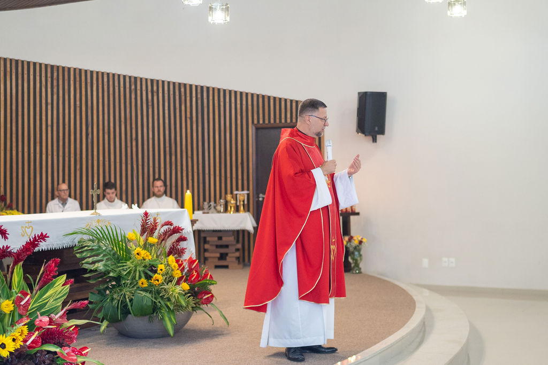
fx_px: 853
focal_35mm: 56
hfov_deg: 35.6
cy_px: 168
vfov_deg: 24.2
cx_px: 253
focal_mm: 35
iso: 1000
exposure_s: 1/160
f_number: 1.8
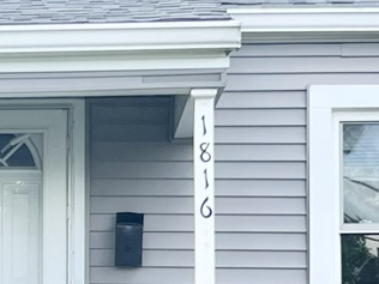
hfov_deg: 11.7
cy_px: 298
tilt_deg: +4.0
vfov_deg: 8.9
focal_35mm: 166
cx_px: -54
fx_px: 1817
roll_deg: +0.1
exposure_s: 1/1196
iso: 50
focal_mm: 5.7
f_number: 1.5
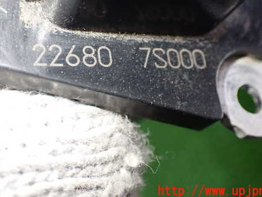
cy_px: 62
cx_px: 113
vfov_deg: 27.3
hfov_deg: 36.1
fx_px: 401
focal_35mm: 53
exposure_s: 1/80
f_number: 2.7
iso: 800
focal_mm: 6.83
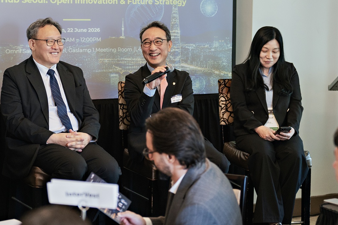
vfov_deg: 13.1
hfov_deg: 19.6
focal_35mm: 104
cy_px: 63
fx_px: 976
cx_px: 133
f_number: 2.5
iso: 1600
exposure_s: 1/125
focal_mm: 60
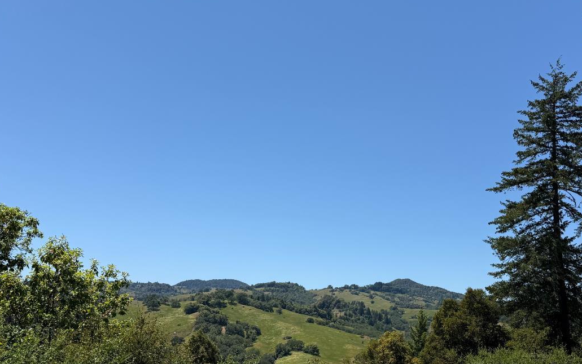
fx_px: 587
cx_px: 317
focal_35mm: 37
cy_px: 248
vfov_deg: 34.1
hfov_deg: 52.7
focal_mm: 6.76
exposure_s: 1/5319
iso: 80
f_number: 1.78
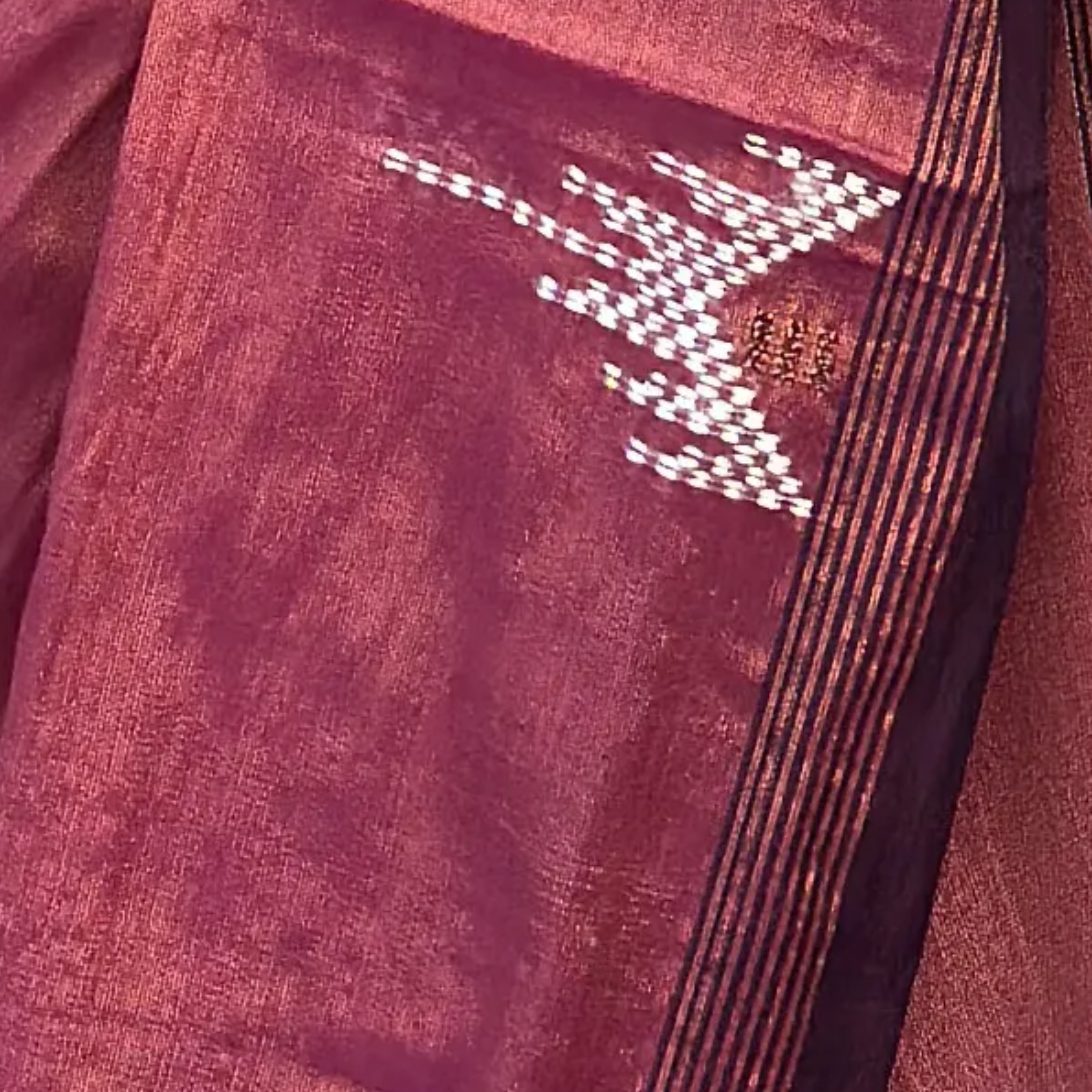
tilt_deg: -3.0
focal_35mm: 287
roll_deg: -0.6
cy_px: -2255
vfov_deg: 5.7
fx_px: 10243
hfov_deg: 6.0
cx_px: 1750
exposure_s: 1/121
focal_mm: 6.86
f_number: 1.78
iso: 100
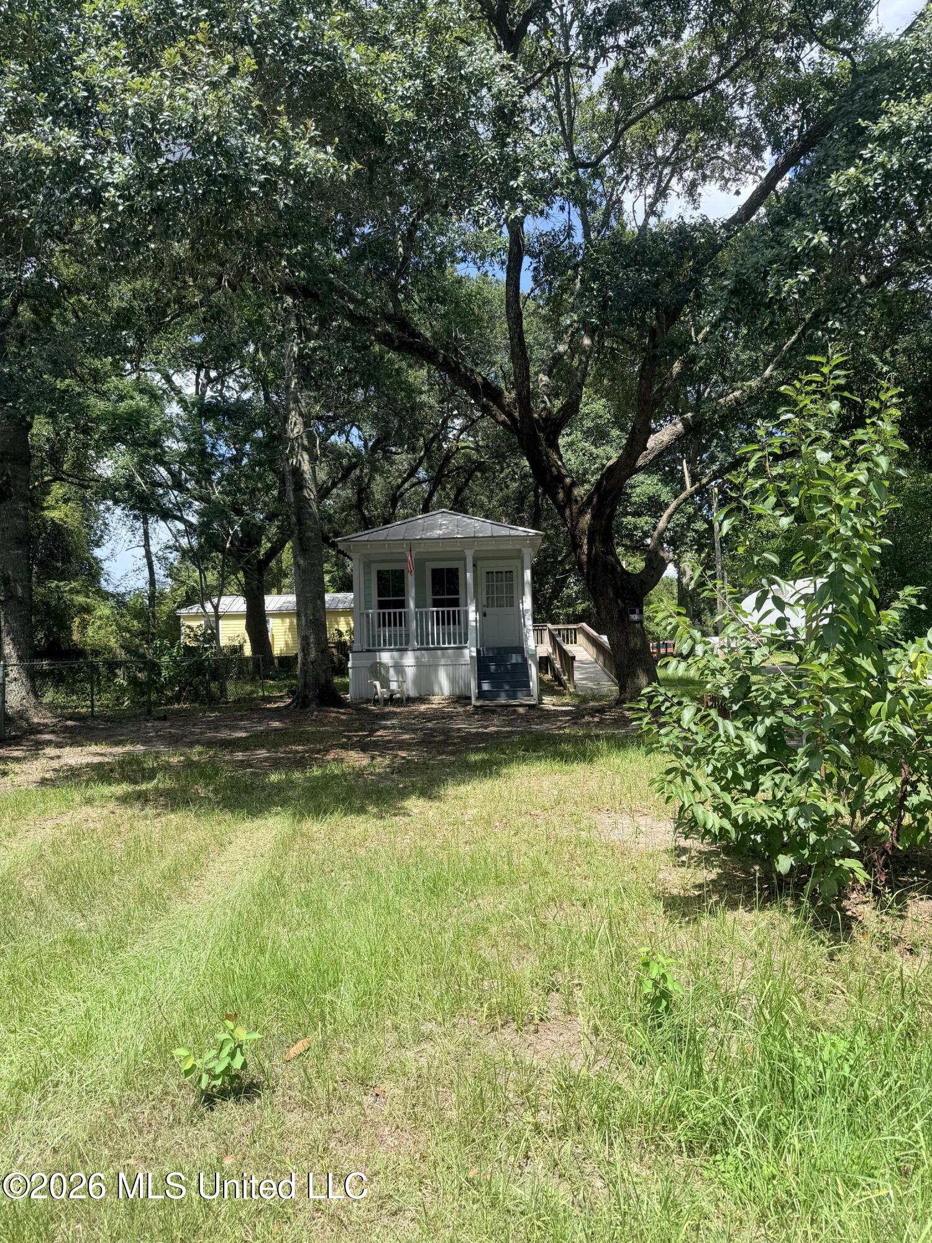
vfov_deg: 71.6
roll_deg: +1.0
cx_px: 466
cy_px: 622
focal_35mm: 24
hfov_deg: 56.8
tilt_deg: +2.5
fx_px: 862
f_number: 1.78
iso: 80
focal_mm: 6.76
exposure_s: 1/2169
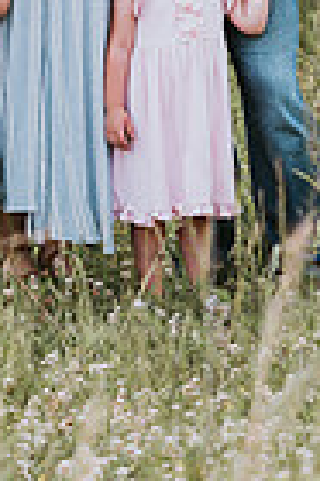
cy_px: -196
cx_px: 110
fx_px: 3649
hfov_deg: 5.0
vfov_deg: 7.4
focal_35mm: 273
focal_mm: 85
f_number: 2.5
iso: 200
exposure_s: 1/320
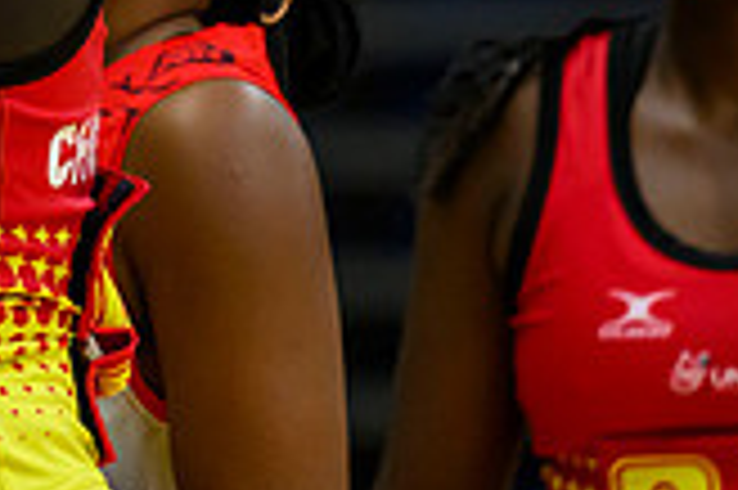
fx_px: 19578
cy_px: -304
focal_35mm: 956
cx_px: -306
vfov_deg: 1.4
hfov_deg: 2.2
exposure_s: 1/1000
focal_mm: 200
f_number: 3.2
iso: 4000
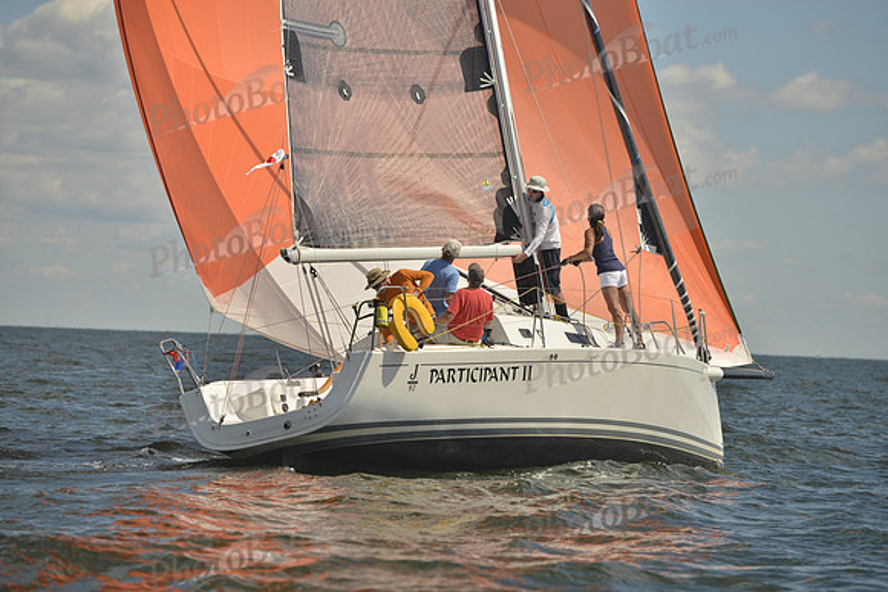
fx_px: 4071
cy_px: 296
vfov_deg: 8.3
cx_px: 444
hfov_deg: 12.4
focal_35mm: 165
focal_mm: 165
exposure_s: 1/1000
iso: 200
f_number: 5.6
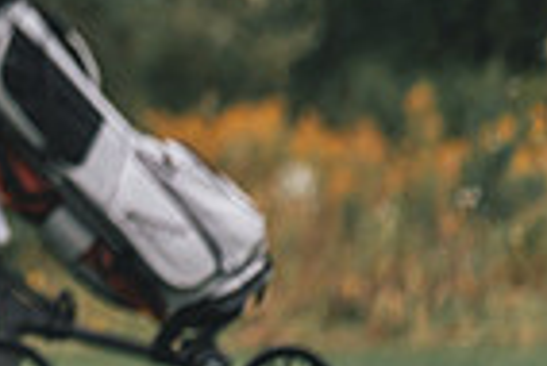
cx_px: -693
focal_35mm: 717
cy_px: -48
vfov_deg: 1.9
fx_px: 10905
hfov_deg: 2.9
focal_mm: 150
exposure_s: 1/800
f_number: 2.8
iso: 800
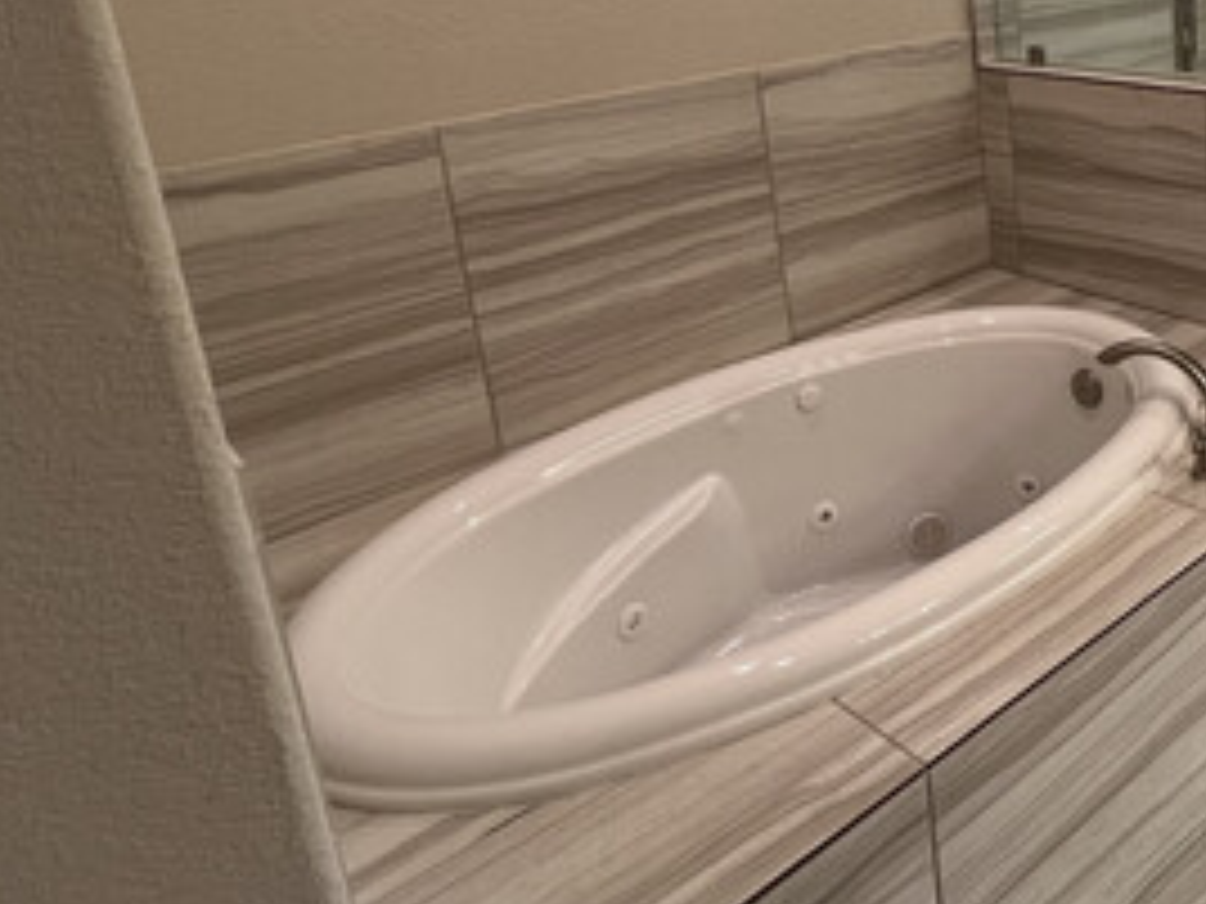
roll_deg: +3.0
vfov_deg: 43.0
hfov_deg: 50.1
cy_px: 157
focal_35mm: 31
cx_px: 1138
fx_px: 1080
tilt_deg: -14.1
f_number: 1.8
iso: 200
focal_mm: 1.57
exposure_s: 1/120
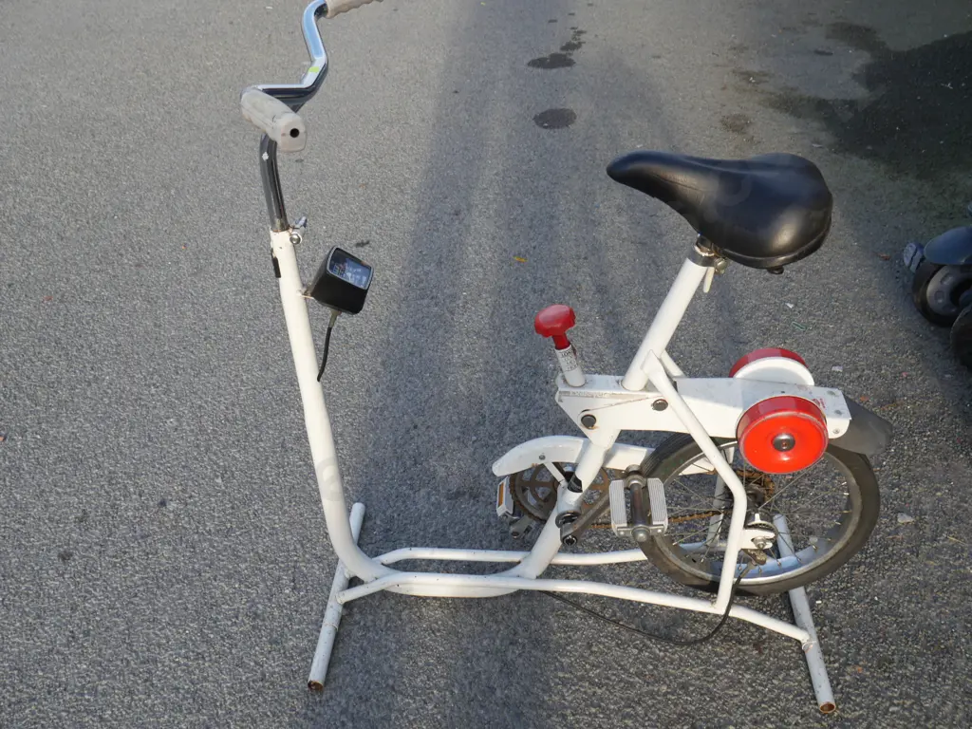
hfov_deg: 56.8
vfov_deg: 44.2
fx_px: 899
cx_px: 486
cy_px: 364
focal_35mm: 32
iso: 200
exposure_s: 1/200
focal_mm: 16
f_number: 5
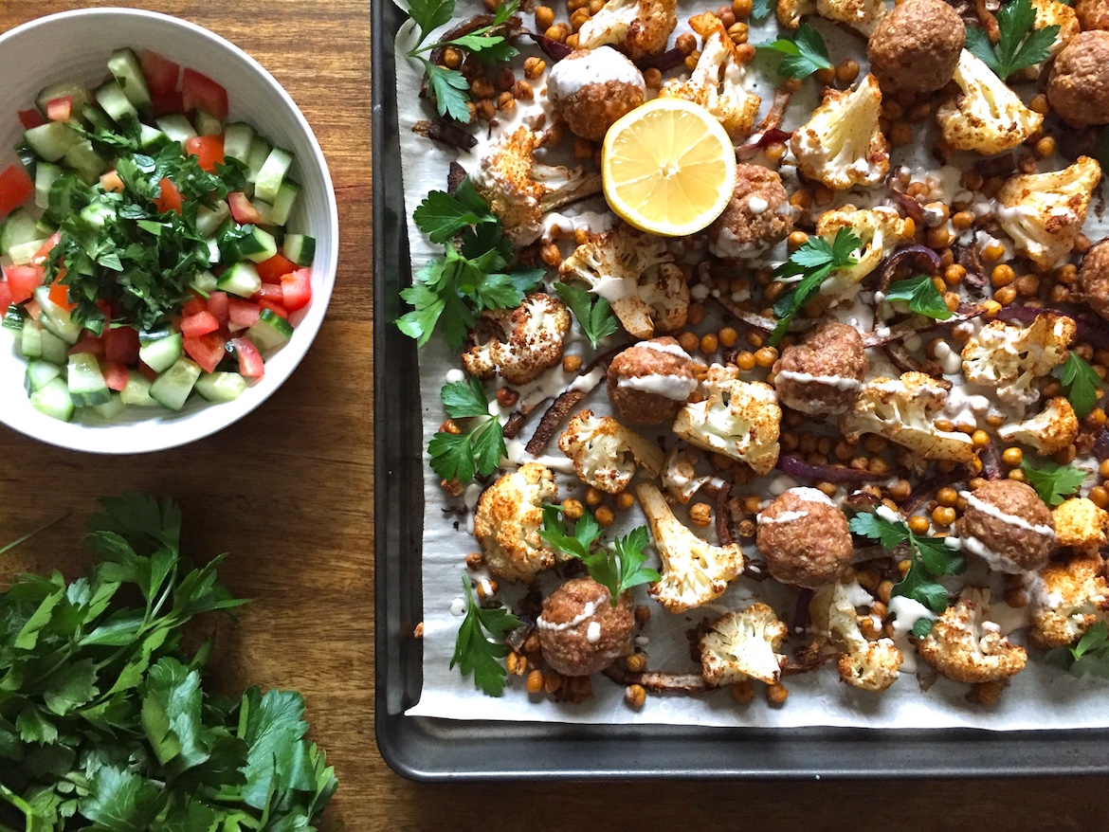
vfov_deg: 48.2
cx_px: 554
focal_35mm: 29
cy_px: 416
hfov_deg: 61.6
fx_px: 929
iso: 250
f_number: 2.2
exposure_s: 1/20
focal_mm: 4.15
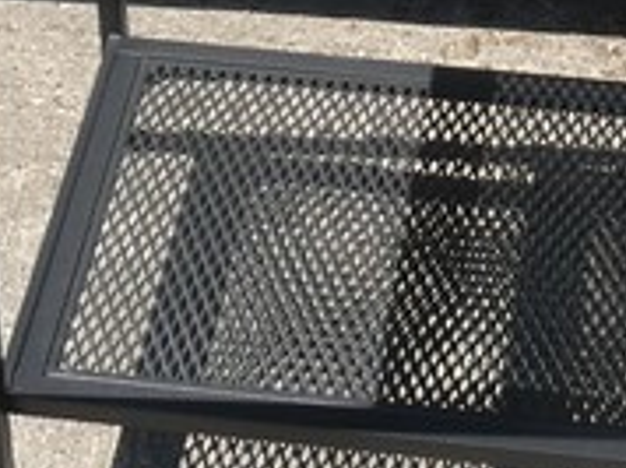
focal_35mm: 147
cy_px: -693
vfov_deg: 9.0
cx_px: 422
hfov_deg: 13.4
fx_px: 2655
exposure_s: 1/500
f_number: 3.3
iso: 80
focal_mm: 4.3
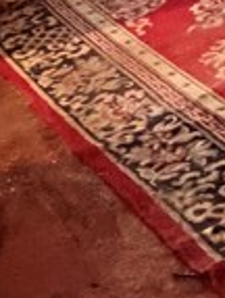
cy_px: -52
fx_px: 863
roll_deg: +0.9
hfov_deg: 11.5
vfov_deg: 18.6
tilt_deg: -22.4
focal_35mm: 100
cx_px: 581
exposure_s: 1/40
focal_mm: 2.22
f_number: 2.2
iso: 1600
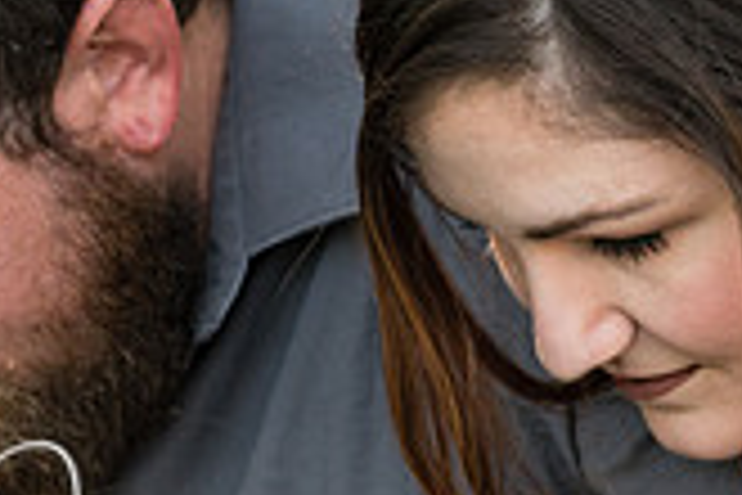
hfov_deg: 3.8
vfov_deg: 2.5
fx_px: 11129
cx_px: 480
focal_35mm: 540
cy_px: 268
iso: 400
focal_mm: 102
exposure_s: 1/400
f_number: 5
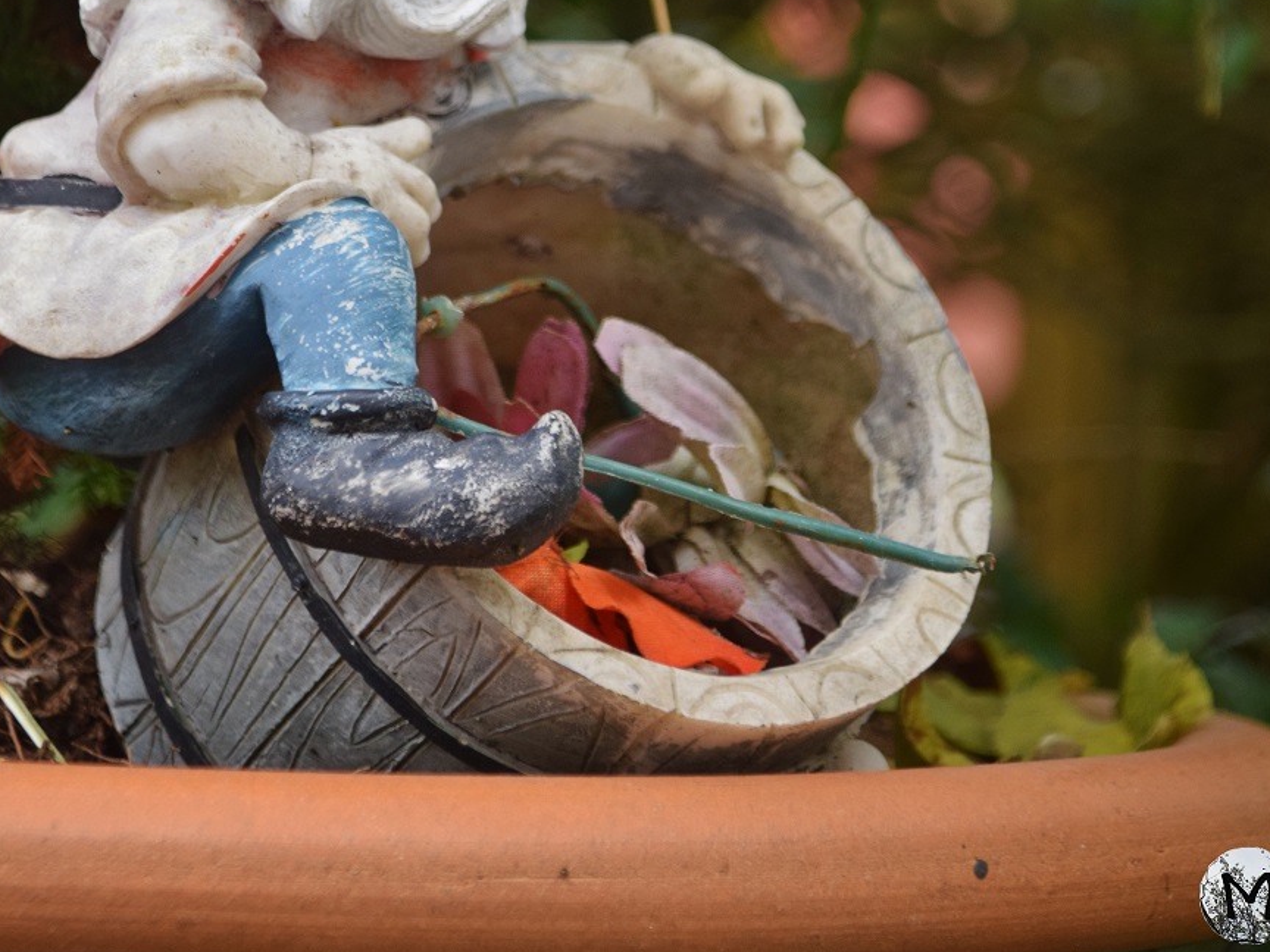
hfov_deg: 7.5
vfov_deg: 5.6
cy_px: -140
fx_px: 9643
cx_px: 582
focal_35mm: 263
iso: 560
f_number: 5.6
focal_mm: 105
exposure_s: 1/60
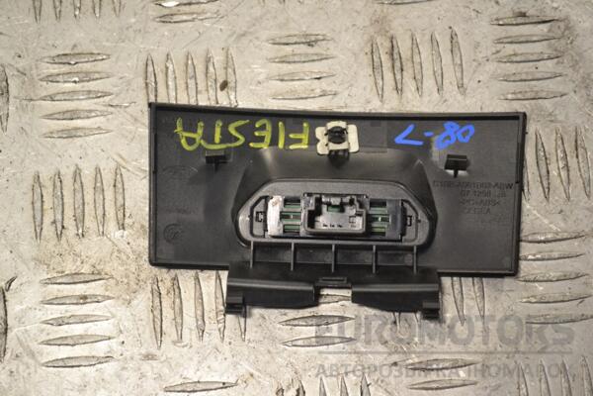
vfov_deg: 16.6
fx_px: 1359
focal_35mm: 82
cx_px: 296
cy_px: 198
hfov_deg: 24.6
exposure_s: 1/640
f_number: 5.6
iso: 3200
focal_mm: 55
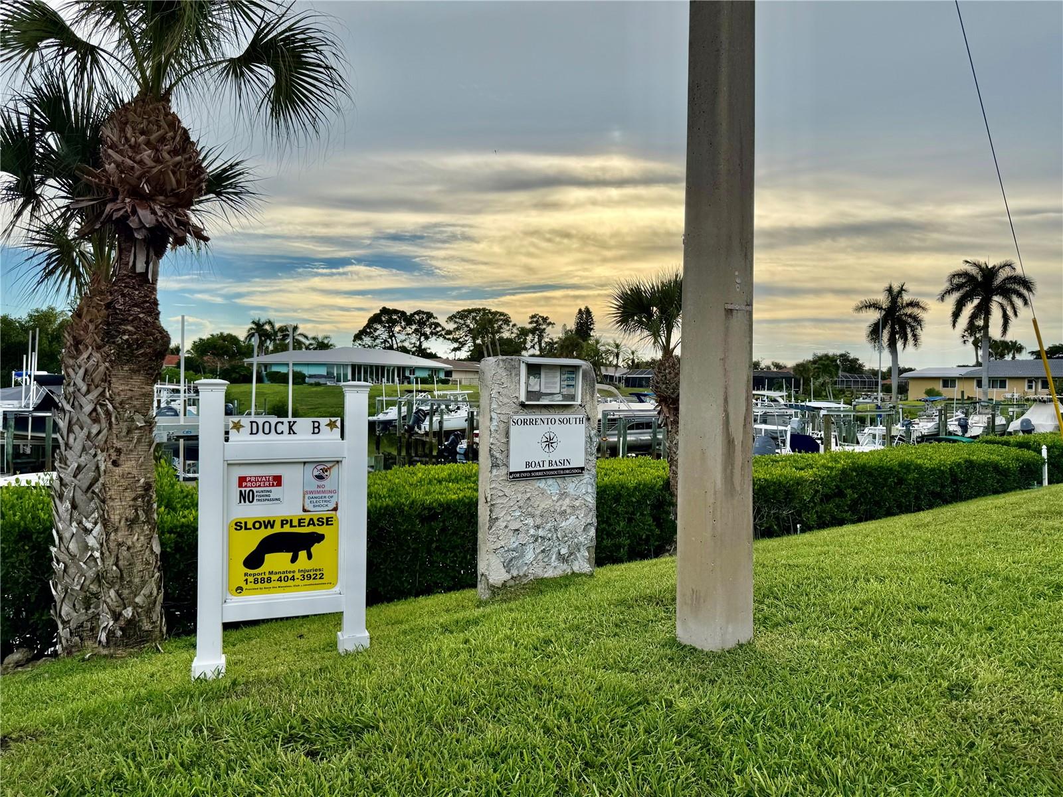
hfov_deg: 71.6
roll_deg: -0.9
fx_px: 737
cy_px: 398
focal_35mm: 24
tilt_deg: -0.7
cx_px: 532
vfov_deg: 56.8
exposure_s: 1/5319
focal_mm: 6.76
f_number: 1.78
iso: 80
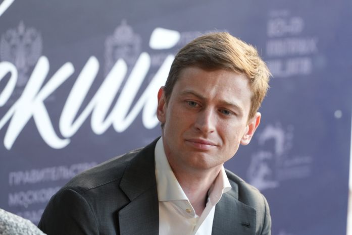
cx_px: 176
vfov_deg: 6.9
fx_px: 1957
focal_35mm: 200
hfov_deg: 10.3
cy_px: 118
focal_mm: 200
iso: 3200
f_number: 5.6
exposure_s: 1/200
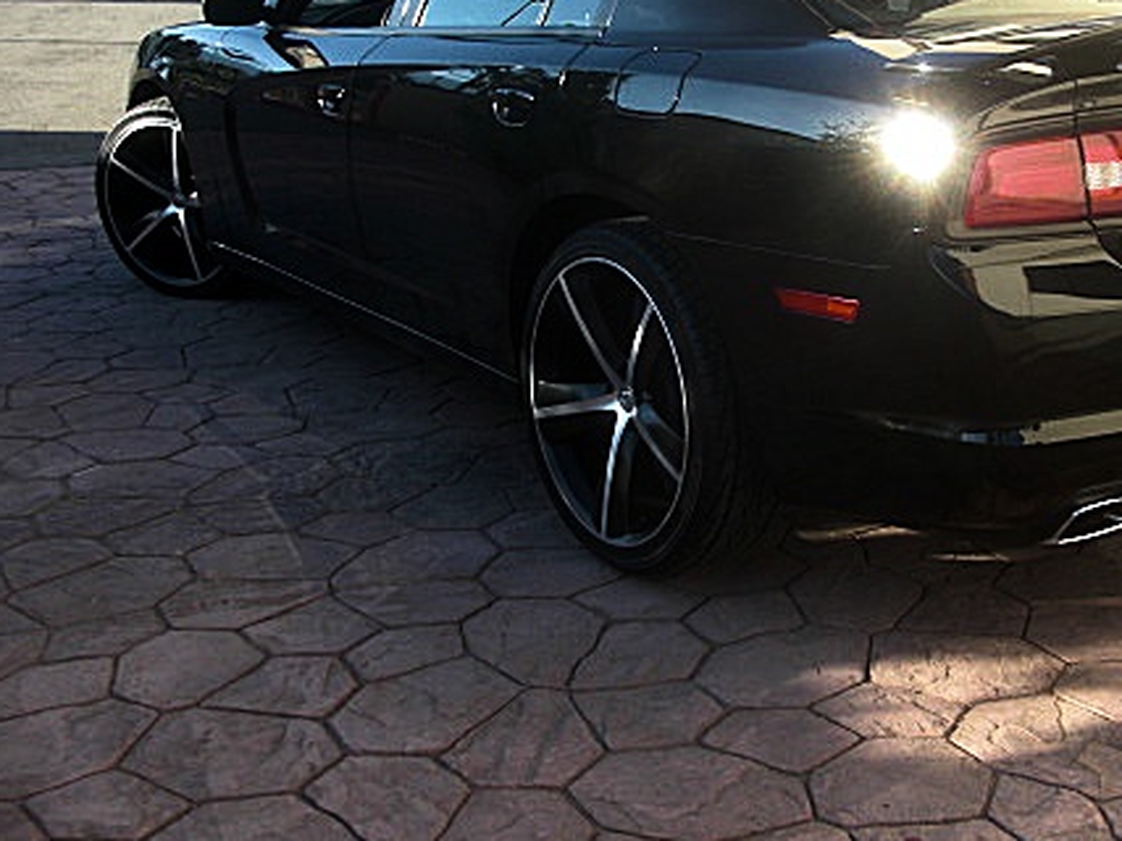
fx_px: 1750
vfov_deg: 26.9
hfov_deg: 35.1
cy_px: 279
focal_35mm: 54
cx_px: 786
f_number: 2.8
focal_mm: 6.3
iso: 50
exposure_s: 1/200
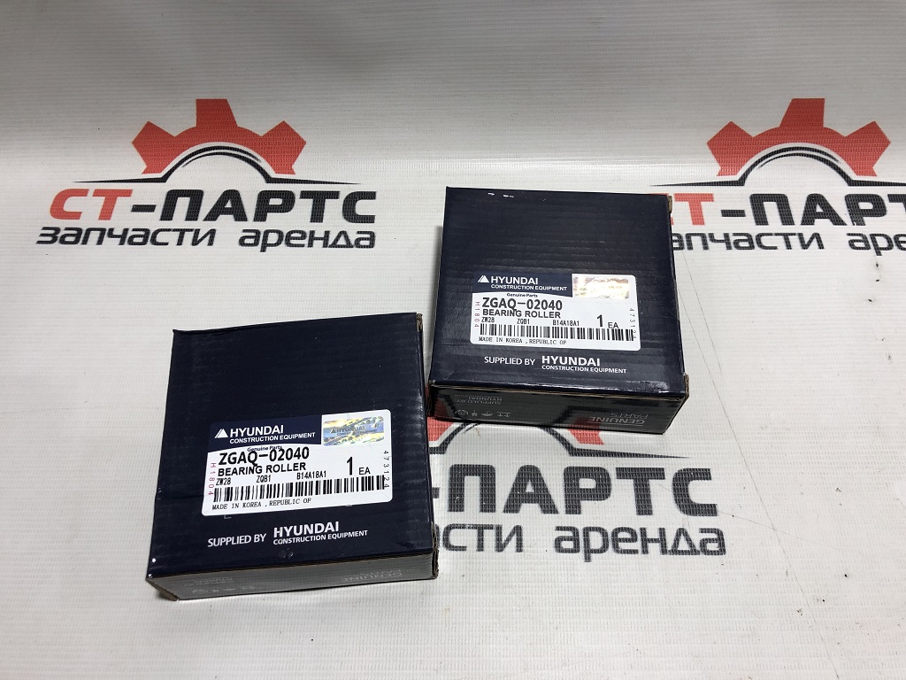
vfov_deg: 49.7
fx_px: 733
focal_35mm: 28
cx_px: 453
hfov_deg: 63.4
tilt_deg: -60.6
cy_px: 340
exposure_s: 1/100
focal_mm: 4
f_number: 1.8
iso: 40
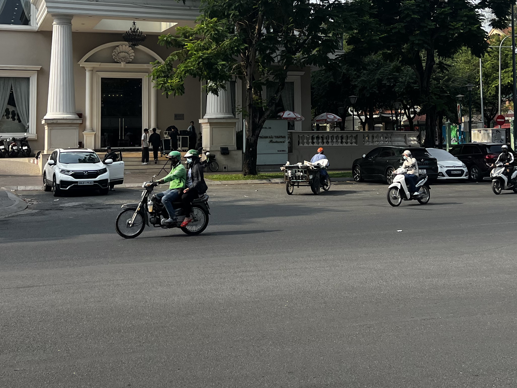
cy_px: 80
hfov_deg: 37.5
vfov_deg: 28.0
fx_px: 762
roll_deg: +1.0
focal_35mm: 51
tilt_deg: +4.7
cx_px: 266
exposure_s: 1/2915
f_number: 1.5
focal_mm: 5.7
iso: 50
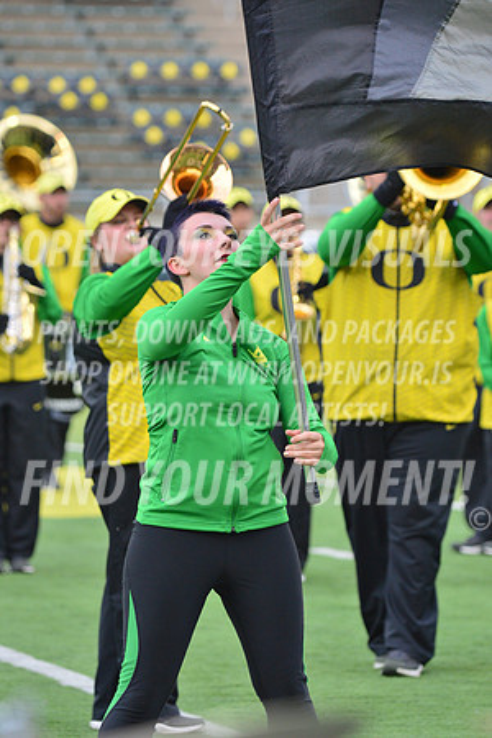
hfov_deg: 6.5
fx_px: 4305
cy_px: 369
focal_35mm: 210
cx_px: 246
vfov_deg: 9.8
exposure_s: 1/640
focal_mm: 210
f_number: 5.6
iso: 640
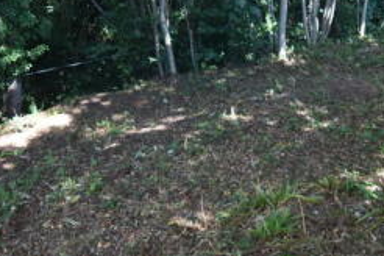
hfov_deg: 47.8
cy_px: 59
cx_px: 252
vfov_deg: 32.6
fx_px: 427
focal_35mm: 40
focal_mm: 10
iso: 400
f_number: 3.5
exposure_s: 1/250
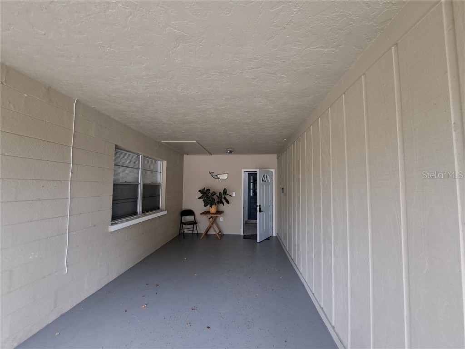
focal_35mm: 13
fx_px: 175
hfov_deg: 106.2
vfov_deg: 89.9
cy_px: 174
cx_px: 232
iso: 80
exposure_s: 1/40
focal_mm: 1.74
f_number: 2.2
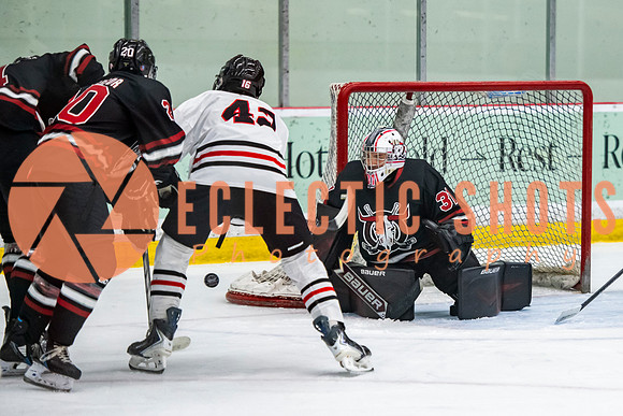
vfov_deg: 6.8
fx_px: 3489
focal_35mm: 202
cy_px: 193
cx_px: 458
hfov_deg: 10.2
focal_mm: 135
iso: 2500
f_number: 3.2
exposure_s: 1/800
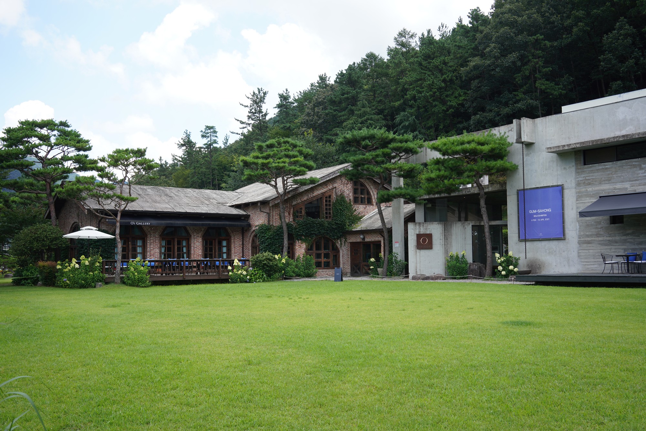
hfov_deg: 54.4
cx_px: 323
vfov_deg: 37.9
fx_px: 628
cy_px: 216
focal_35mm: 35
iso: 125
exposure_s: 1/100
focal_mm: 35
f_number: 8
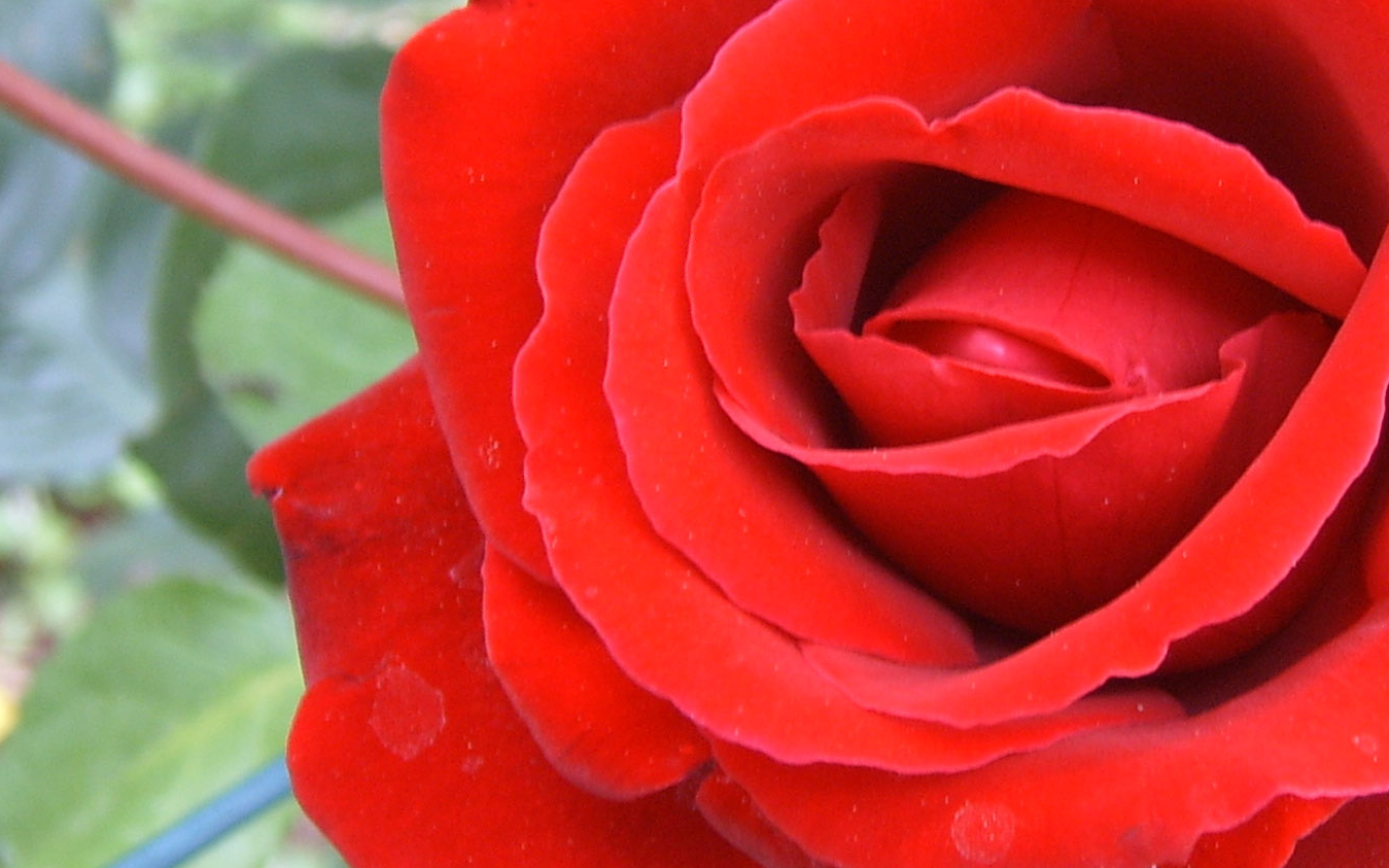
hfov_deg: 18.5
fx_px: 4240
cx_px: 951
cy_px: 285
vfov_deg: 11.7
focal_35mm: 112
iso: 50
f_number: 3.4
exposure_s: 1/45
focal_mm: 9.1
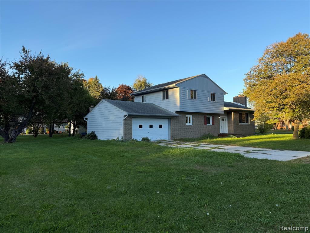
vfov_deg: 56.8
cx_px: 155
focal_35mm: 24
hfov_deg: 71.6
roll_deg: +1.0
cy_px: 116
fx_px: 215
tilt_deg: +3.4
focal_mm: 6.76
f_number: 1.78
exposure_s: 1/1211
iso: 80
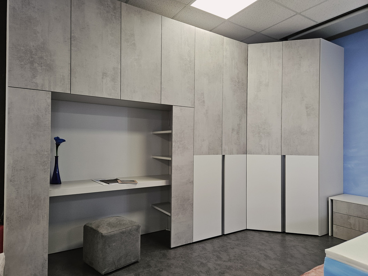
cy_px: 138
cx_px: 184
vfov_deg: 58.9
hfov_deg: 73.9
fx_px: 244
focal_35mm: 23
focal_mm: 5.4
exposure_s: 1/100
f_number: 1.8
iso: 250
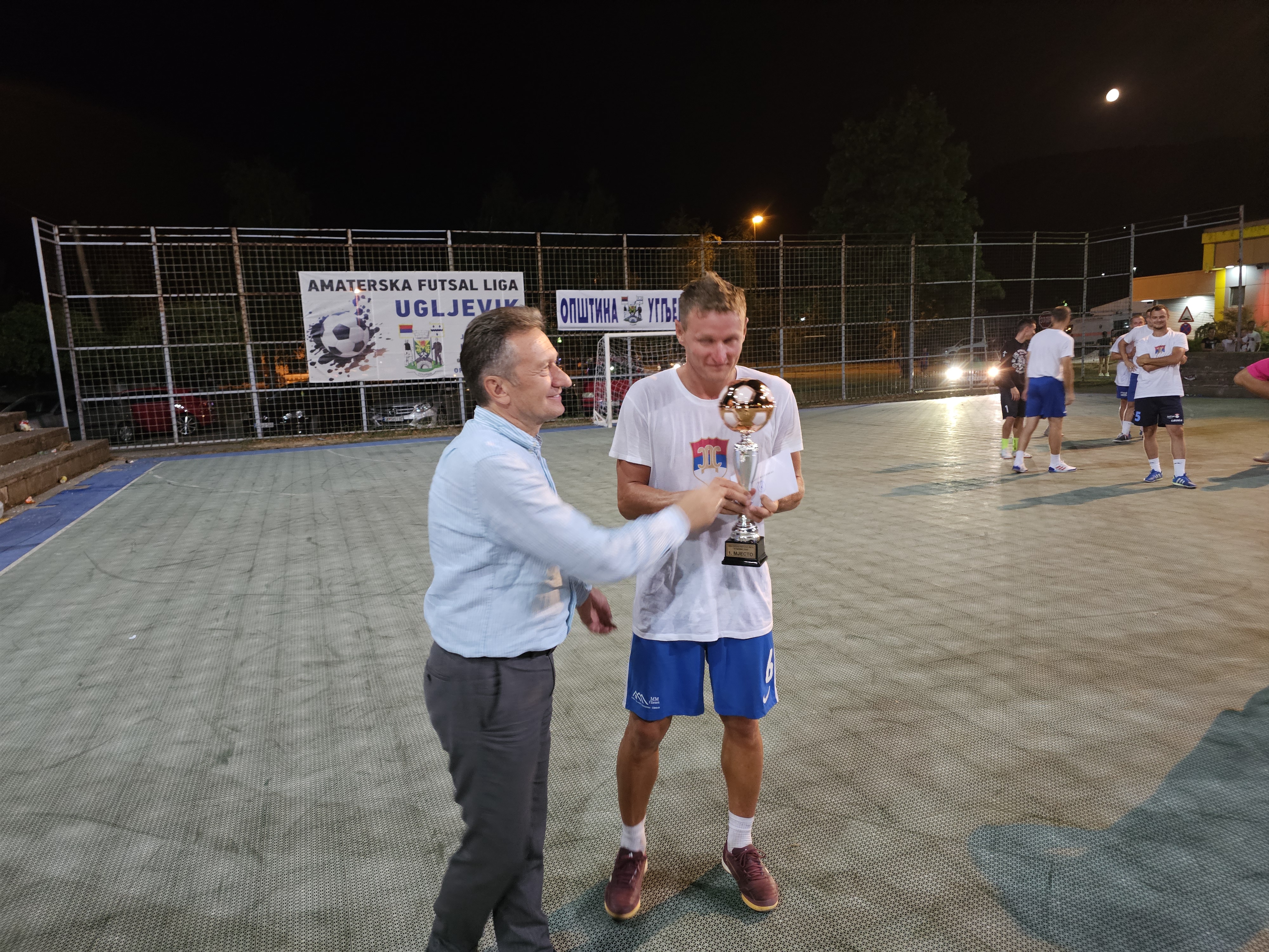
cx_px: 634
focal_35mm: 23
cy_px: 476
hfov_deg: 73.9
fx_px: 843
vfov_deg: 58.9
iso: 640
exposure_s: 1/33
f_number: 1.7
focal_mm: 6.3
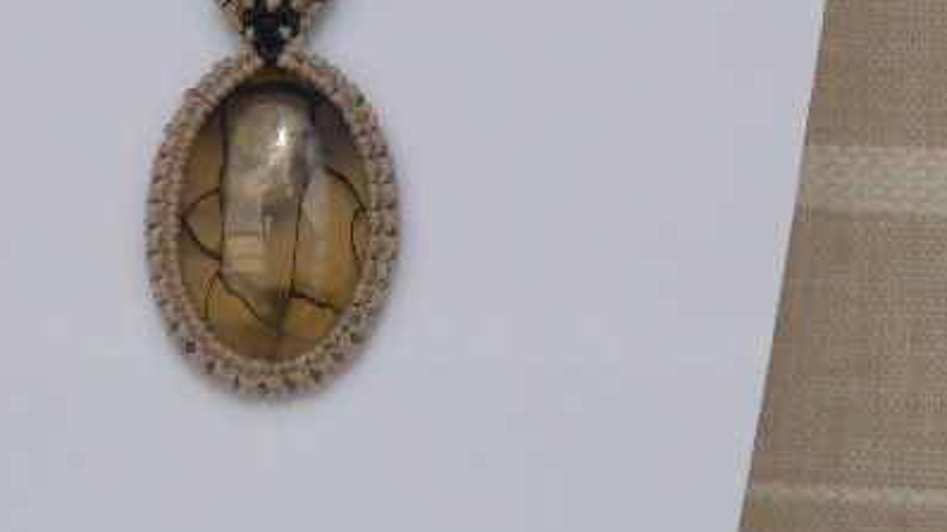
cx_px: 315
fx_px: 6978
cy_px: -7
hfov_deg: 7.8
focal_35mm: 278
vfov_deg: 4.4
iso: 80
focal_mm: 17.6
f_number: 5.5
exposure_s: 1/500
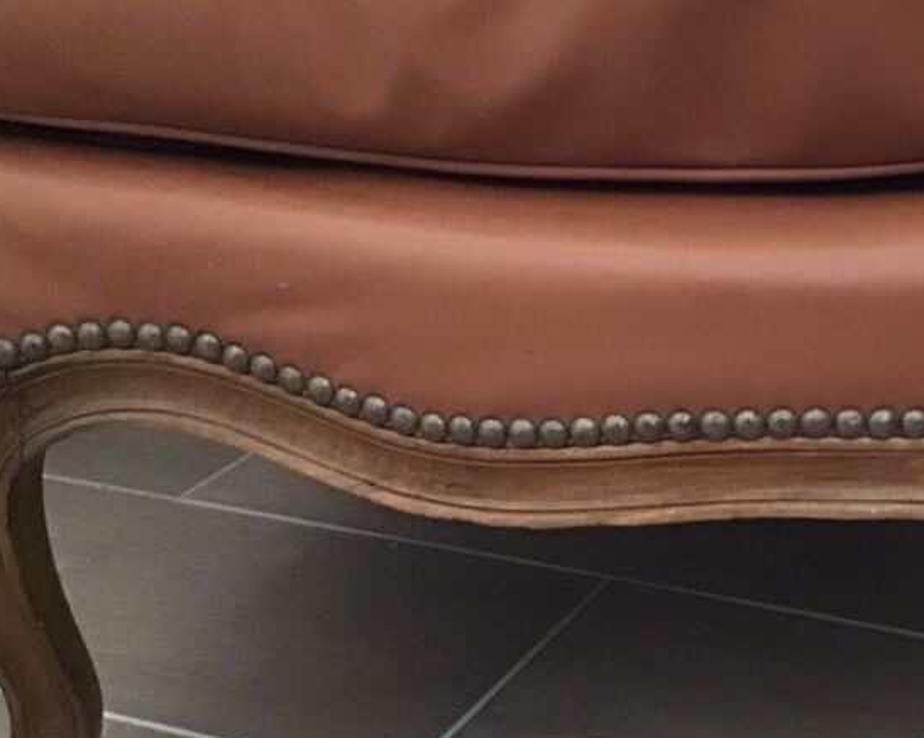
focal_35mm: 71
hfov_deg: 26.2
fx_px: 1940
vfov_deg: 21.5
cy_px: 296
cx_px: 777
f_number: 2.4
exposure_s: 1/17
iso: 500
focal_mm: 3.3
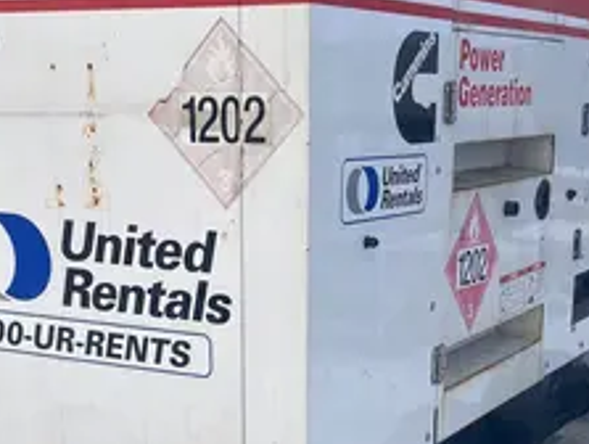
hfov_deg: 28.1
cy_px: 437
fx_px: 1176
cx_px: 298
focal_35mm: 69
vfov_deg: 20.7
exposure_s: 1/923
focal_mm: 3.99
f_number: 1.8
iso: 20
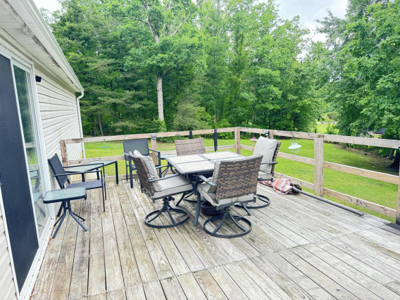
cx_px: 200
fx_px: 277
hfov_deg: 71.6
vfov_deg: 56.8
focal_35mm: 24
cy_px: 150
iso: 80
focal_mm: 6.76
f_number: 1.78
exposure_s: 1/372
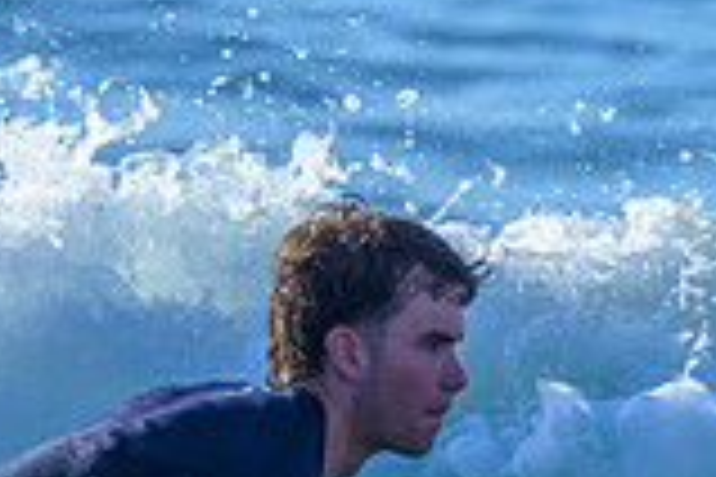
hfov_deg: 0.6
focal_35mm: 3467
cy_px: 637
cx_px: 296
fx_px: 68949
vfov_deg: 0.4
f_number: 6.3
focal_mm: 800
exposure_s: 1/2000
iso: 560
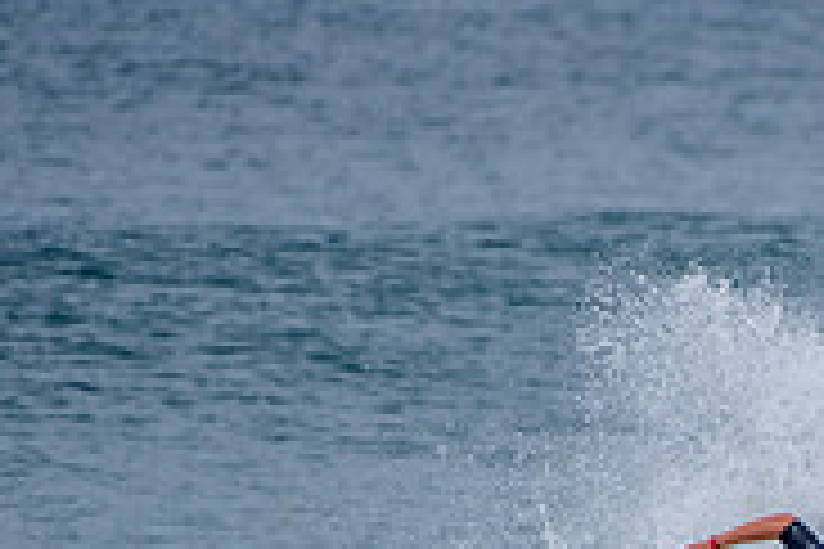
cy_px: 754
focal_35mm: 1586
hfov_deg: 1.3
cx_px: 1000
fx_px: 36299
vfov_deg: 0.9
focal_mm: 500
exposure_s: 1/2000
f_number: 5.6
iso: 180
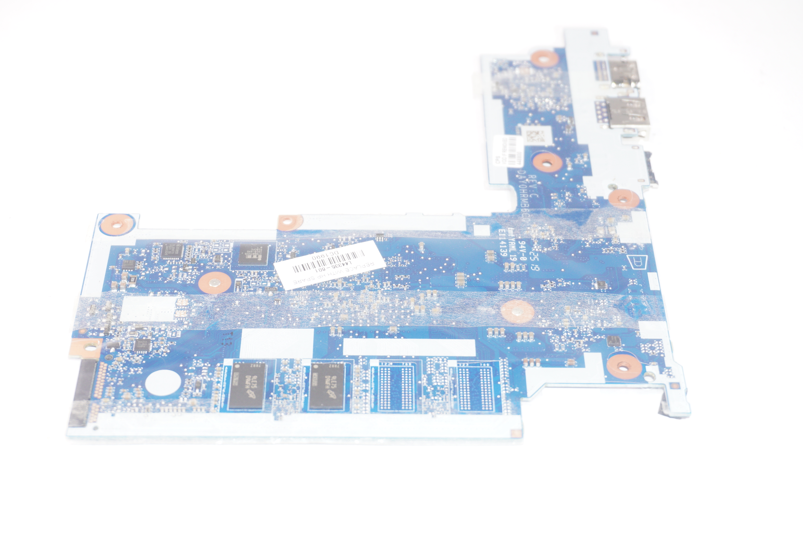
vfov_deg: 21.0
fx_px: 1437
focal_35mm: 64
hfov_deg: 31.2
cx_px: 402
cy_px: 267
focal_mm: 43
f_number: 6.3
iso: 400
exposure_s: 1/160
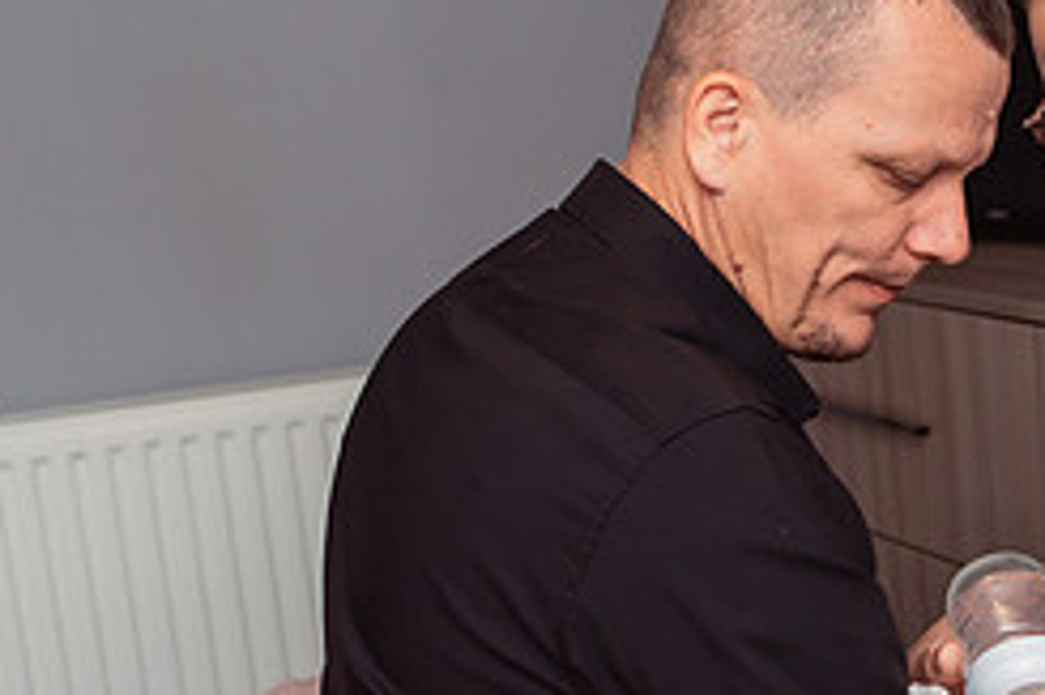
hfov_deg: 21.7
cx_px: 1079
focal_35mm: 90
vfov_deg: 15.1
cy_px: 465
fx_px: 2611
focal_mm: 38
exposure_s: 1/250
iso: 800
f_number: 3.2
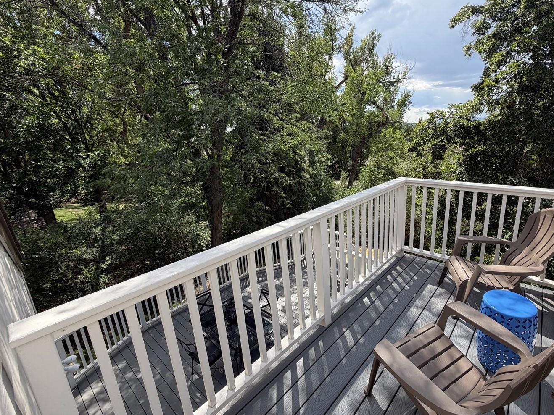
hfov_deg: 90.1
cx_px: 327
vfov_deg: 74.7
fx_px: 272
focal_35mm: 17
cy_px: 201
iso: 40
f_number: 2.2
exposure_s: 1/770
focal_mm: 2.22
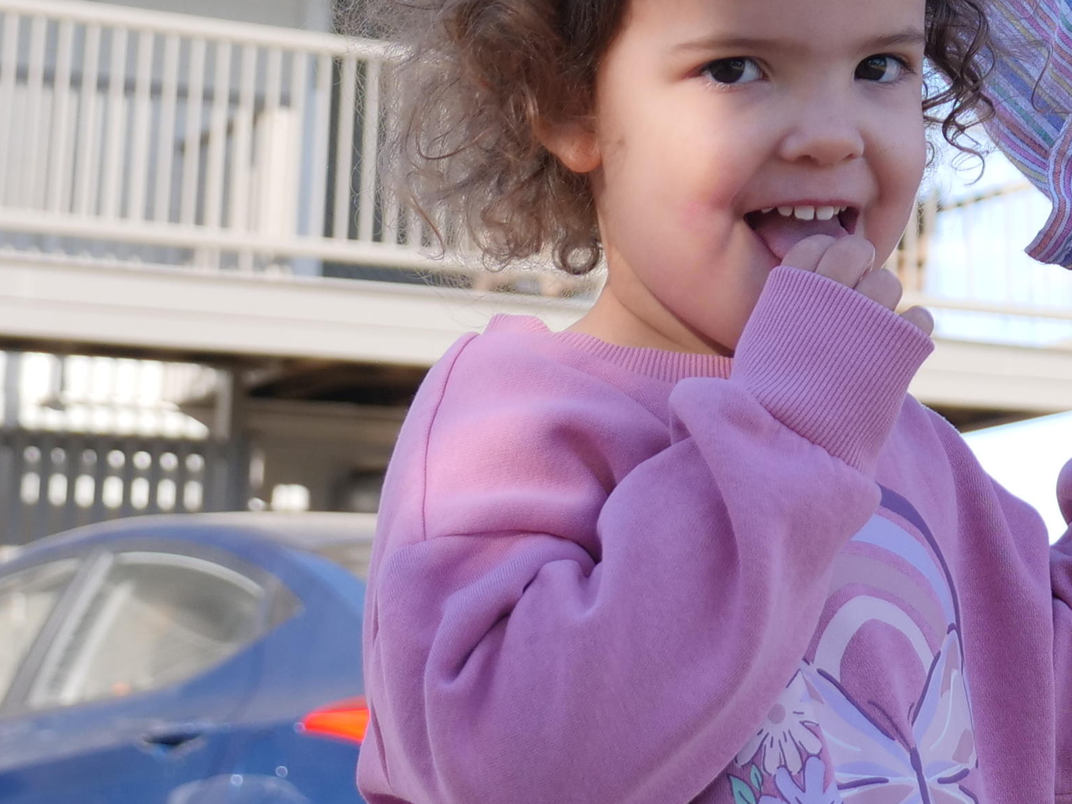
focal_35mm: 122
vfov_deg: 11.5
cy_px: -484
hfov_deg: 15.6
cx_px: 1285
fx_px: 3778
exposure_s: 1/640
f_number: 3.2
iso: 200
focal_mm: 19
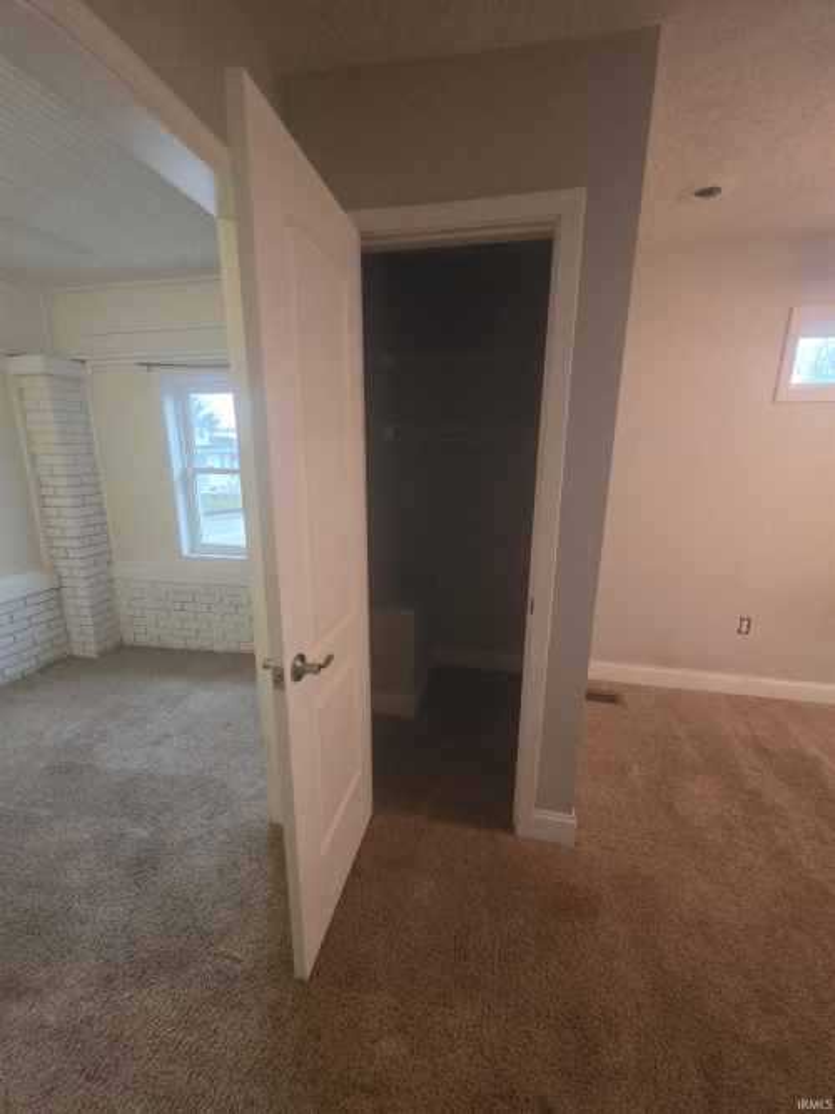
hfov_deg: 89.9
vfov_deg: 106.2
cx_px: 418
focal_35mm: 13
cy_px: 557
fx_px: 418
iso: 1000
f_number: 1.9
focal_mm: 2.2
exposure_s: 1/60
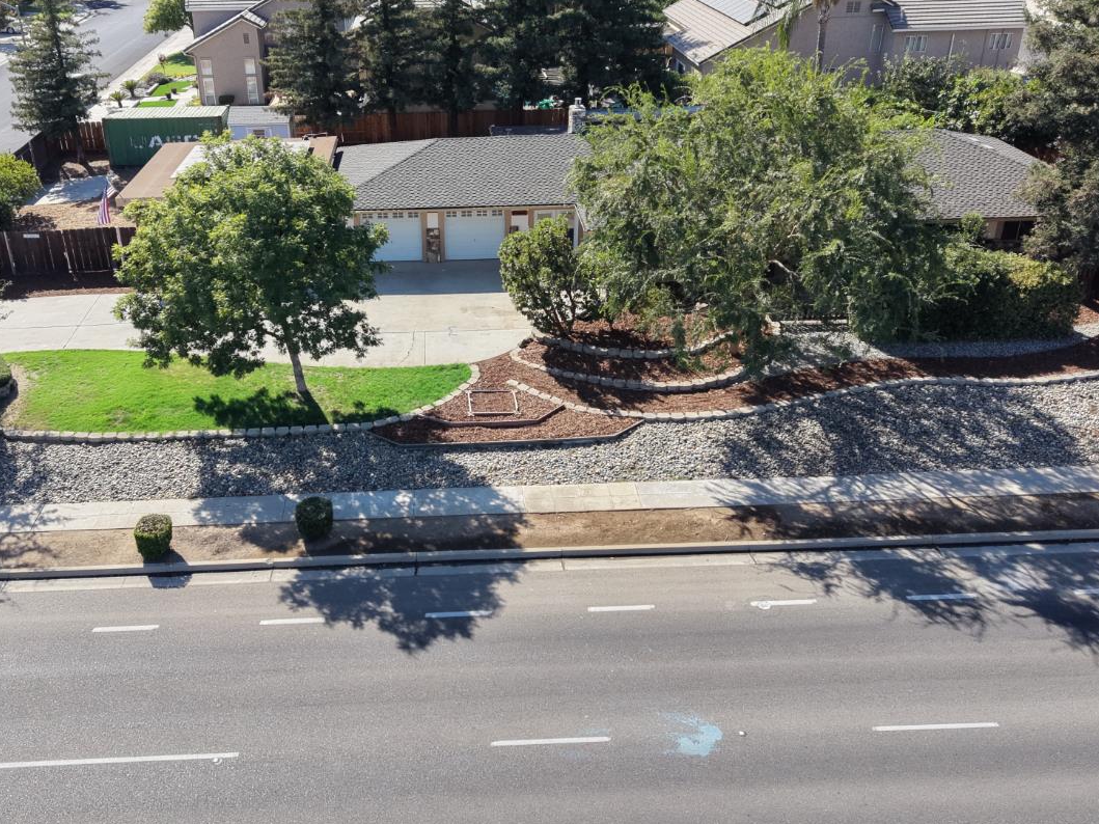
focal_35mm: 34
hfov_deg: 53.7
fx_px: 1079
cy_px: 382
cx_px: 457
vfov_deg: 41.8
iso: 400
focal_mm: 8.67
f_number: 1.8
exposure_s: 1/3200
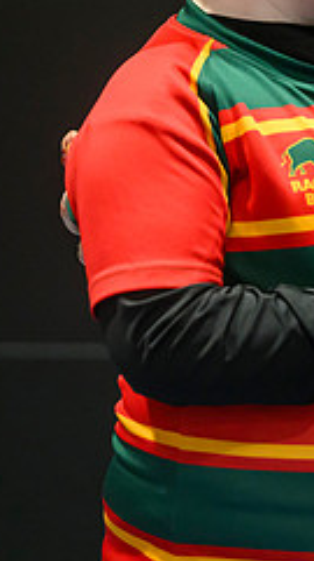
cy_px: 63
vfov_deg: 5.9
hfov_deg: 3.3
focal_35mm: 367
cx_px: 723
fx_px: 5449
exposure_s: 1/160
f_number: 3.2
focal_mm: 125
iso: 4000
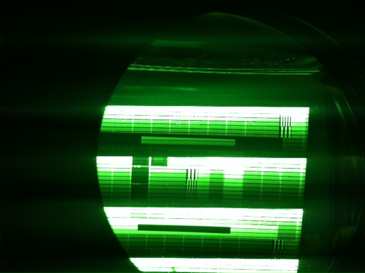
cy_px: 136
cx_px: 182
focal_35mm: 35
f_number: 2.8
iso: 80
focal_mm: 3.85
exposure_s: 1/1364
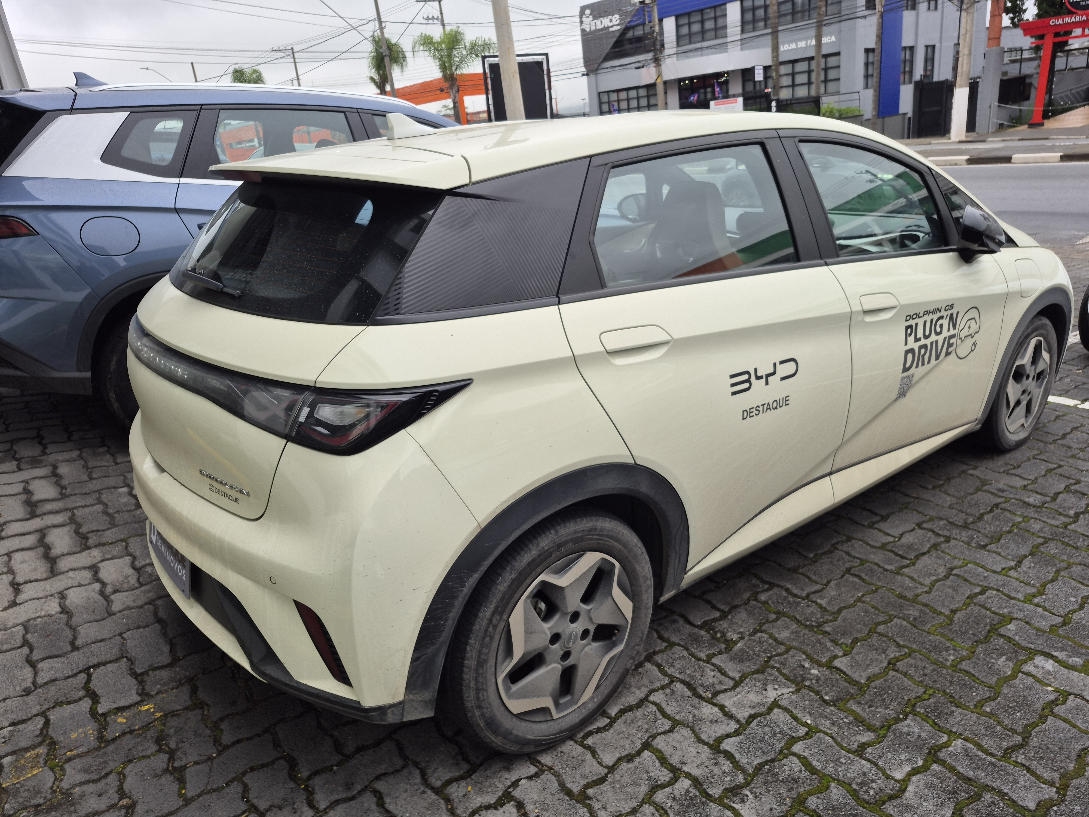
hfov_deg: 73.9
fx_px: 724
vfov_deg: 58.9
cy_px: 408
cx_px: 544
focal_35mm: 23
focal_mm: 5.4
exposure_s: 1/194
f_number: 1.8
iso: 25
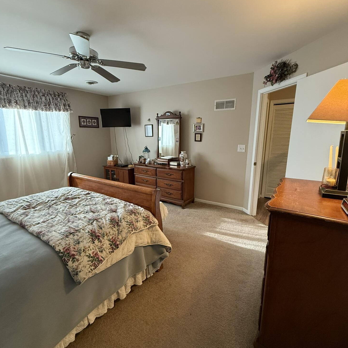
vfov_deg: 84.0
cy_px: 175
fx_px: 193
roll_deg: +0.4
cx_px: 169
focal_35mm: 17
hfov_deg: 84.0
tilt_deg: -10.9
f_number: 2.2
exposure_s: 1/60
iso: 320
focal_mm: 2.22
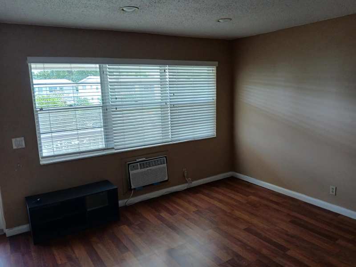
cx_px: 178
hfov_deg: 67.3
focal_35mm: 26
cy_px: 134
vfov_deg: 53.1
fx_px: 267
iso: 125
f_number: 1.8
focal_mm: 3.98
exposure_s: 1/60
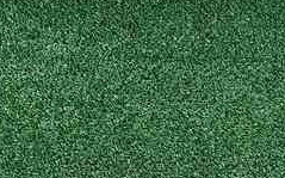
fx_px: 1288
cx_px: 137
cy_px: 247
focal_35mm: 166
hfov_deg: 12.6
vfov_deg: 7.8
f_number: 1.8
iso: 137
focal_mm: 5.4
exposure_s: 1/50
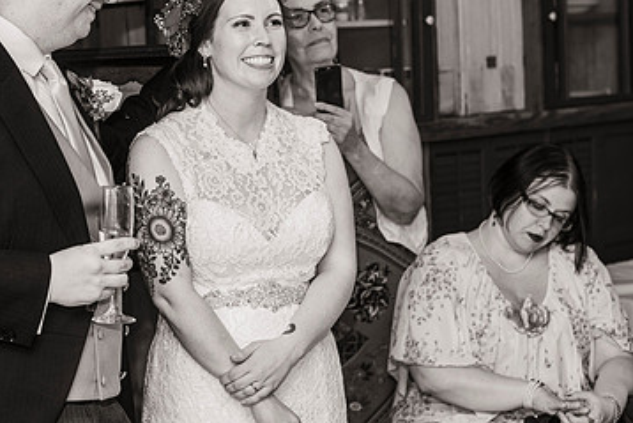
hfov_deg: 24.9
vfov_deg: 16.8
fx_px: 1425
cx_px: 200
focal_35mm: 81
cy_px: 102
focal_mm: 50
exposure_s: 1/100
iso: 500
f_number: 3.2
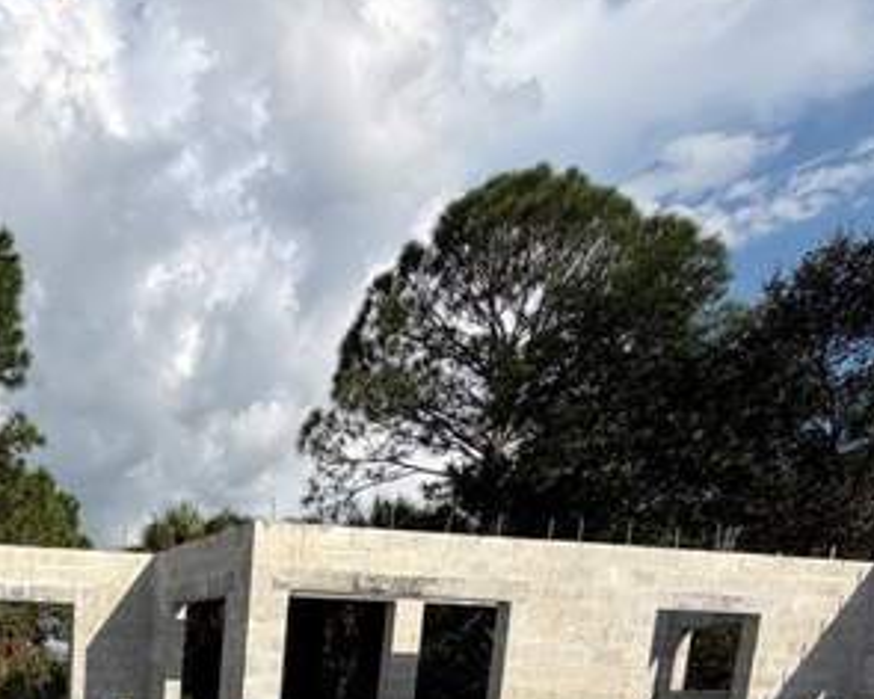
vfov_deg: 32.2
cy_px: 868
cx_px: -9
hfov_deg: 42.2
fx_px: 957
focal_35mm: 37
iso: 20
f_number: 2.2
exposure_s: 1/1211
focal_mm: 2.22
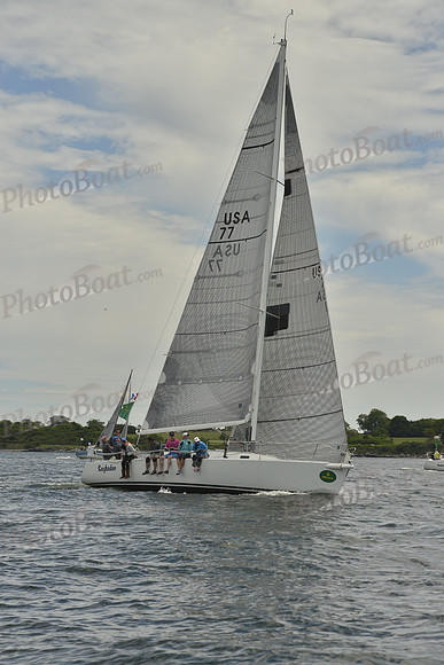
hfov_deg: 14.0
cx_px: 222
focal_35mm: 98
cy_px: 332
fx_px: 1812
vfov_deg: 20.8
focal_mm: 98
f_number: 9
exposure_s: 1/1600
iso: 280
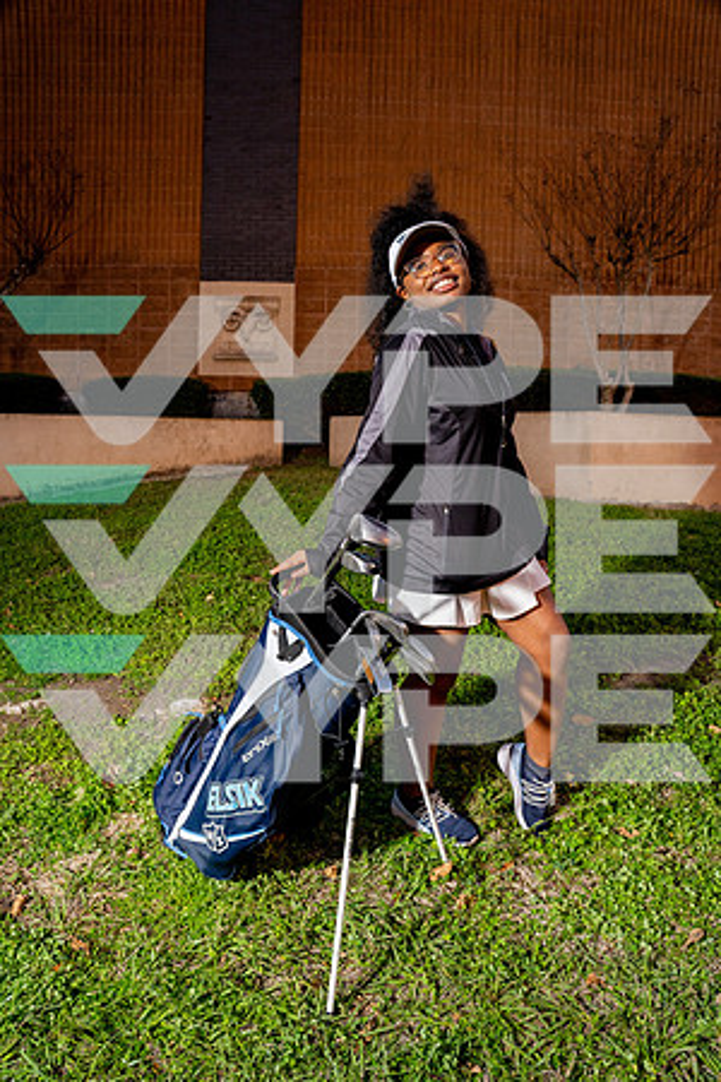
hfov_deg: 53.1
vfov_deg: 73.7
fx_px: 721
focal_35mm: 24
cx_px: 360
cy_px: 541
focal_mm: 24
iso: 800
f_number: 5.6
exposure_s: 1/250
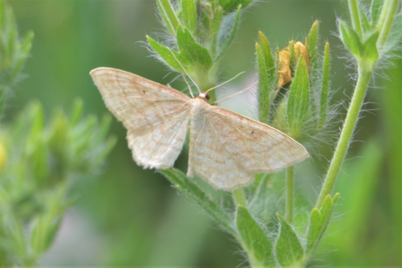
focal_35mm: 390
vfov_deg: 3.5
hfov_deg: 5.3
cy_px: 134
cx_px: 201
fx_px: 4355
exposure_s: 1/125
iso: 400
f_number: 5.6
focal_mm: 260
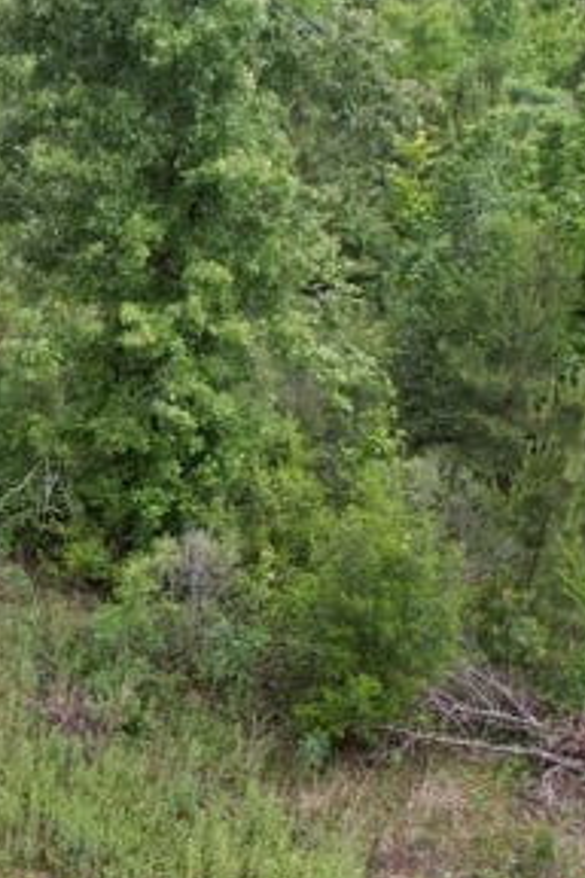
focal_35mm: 55
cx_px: -244
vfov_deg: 35.9
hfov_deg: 21.4
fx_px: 1341
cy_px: 576
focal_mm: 8.4
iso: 100
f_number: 2.8
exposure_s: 1/30
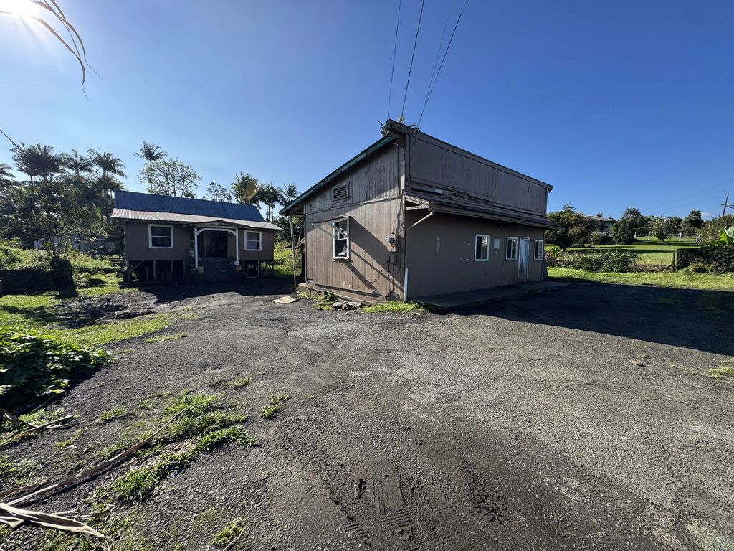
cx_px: 367
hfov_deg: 102.1
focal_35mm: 14
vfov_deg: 85.7
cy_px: 276
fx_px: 297
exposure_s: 1/932
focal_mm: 2.22
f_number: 2.2
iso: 40
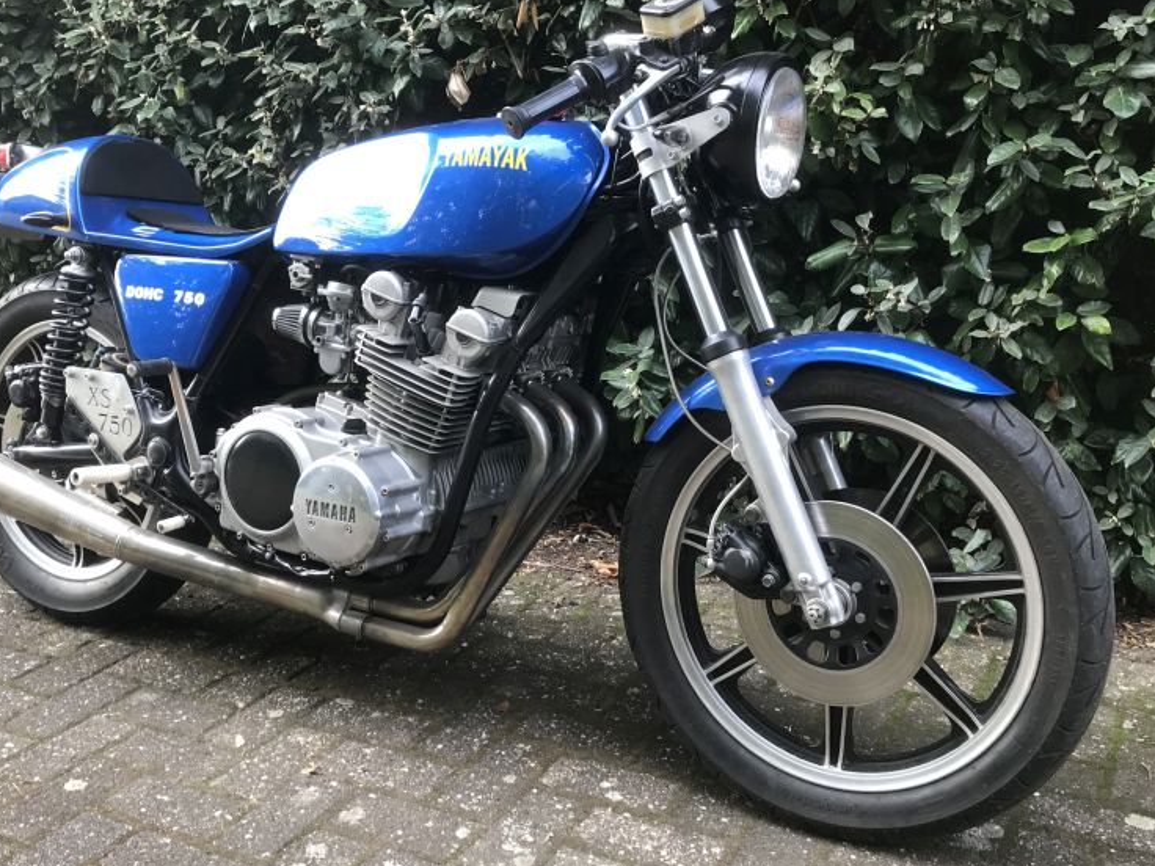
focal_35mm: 38
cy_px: 407
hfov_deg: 49.0
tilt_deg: -13.6
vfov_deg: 37.7
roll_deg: +0.4
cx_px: 572
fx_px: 1268
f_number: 1.8
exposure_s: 1/94
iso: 40
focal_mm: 3.99
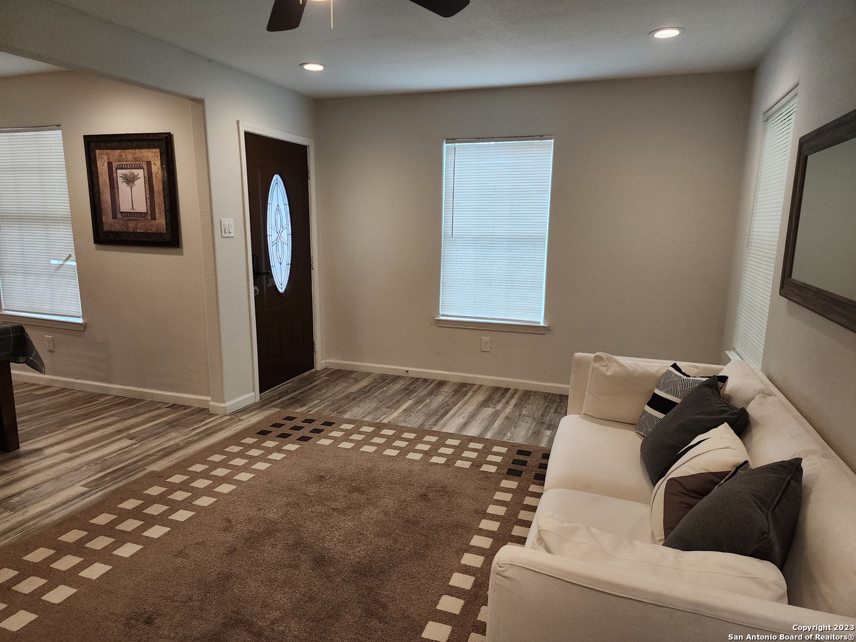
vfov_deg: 58.9
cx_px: 428
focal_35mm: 23
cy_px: 321
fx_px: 569
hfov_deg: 73.9
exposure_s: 1/180
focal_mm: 6.4
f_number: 1.8
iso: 200
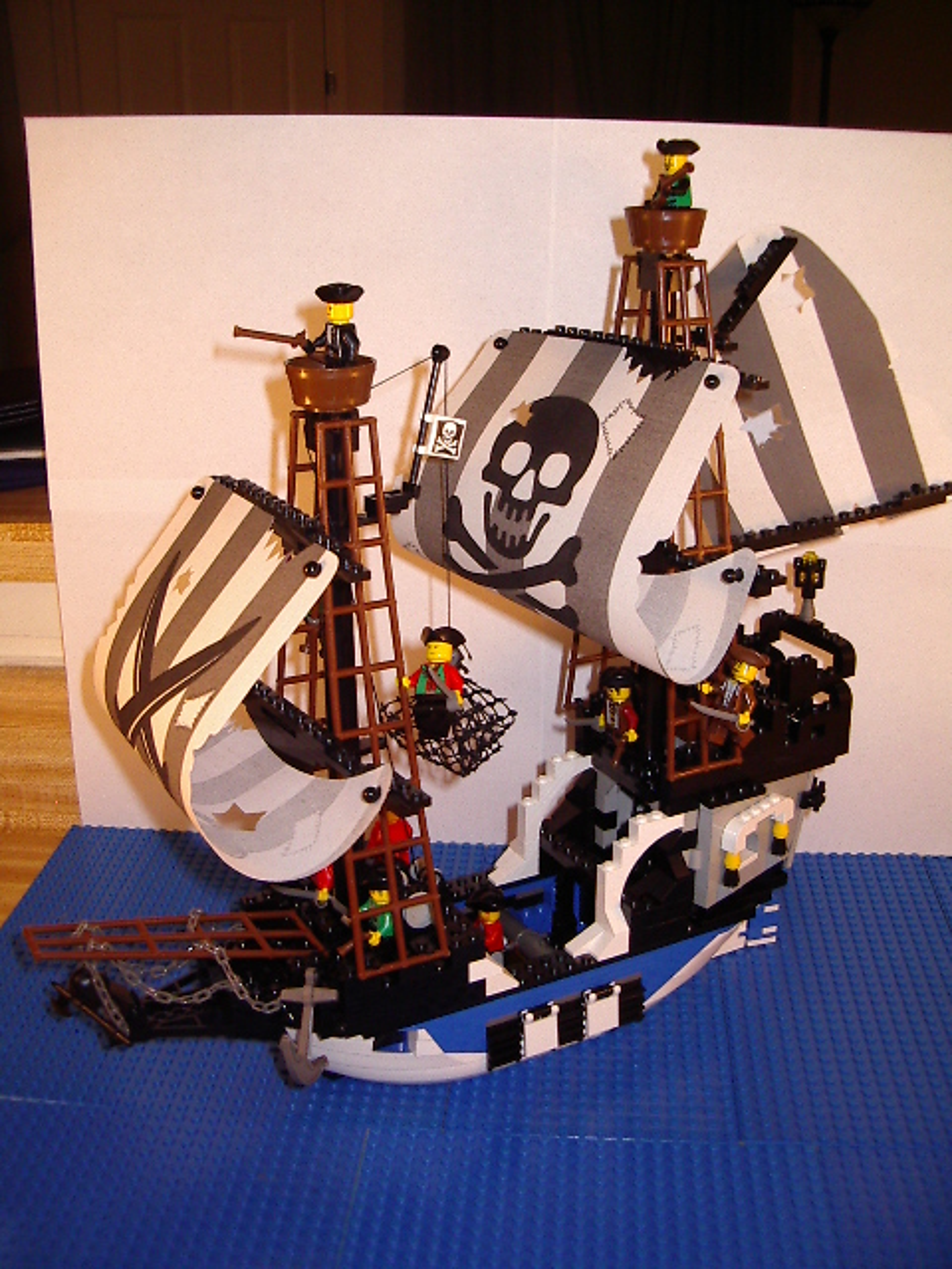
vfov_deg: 49.0
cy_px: 634
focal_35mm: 38
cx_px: 476
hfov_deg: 37.7
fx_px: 1393
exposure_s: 1/60
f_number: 2.6
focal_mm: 5.8
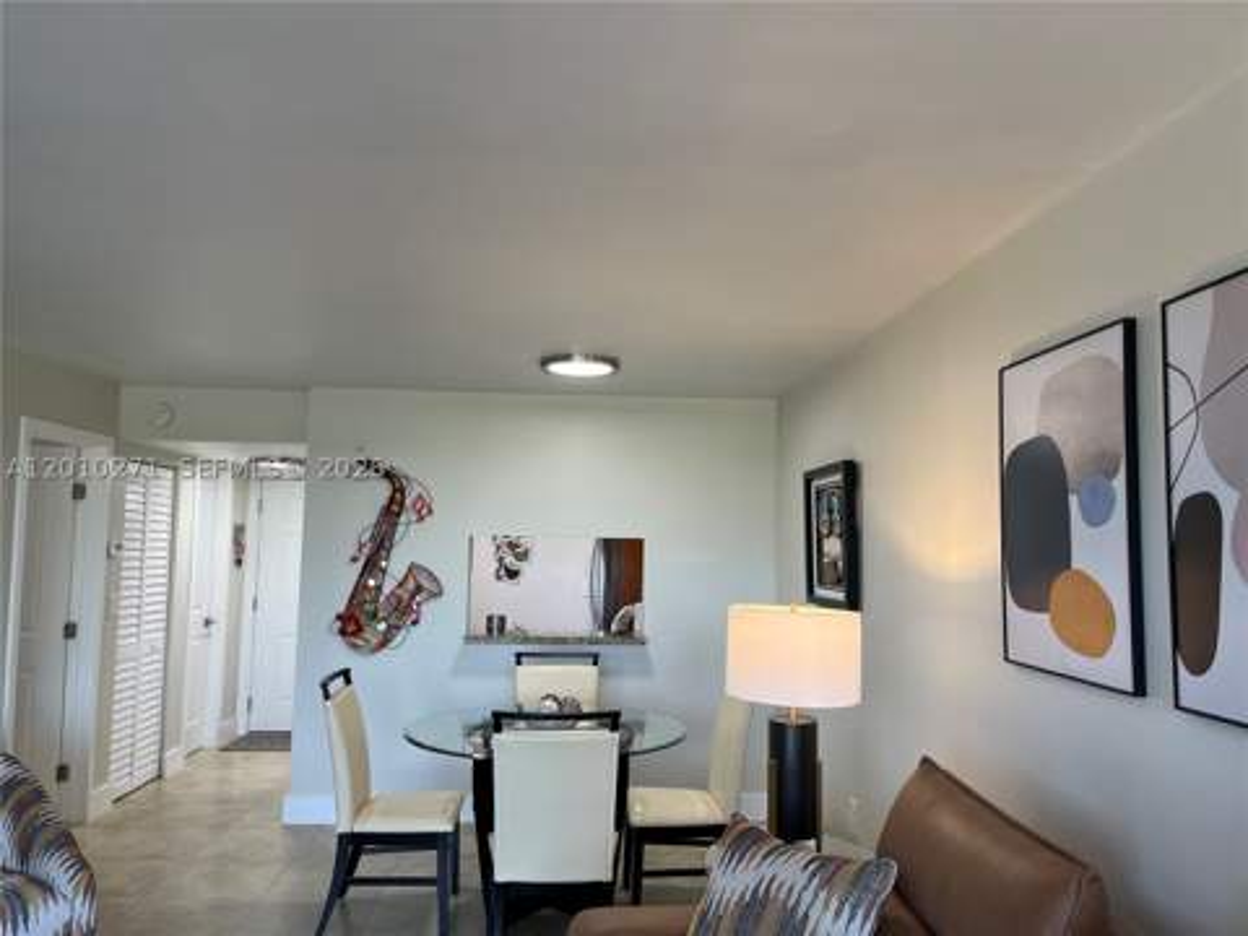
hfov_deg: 67.3
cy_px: 468
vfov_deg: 53.1
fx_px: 937
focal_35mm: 26
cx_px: 624
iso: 100
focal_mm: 5.1
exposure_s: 1/120
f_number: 1.6
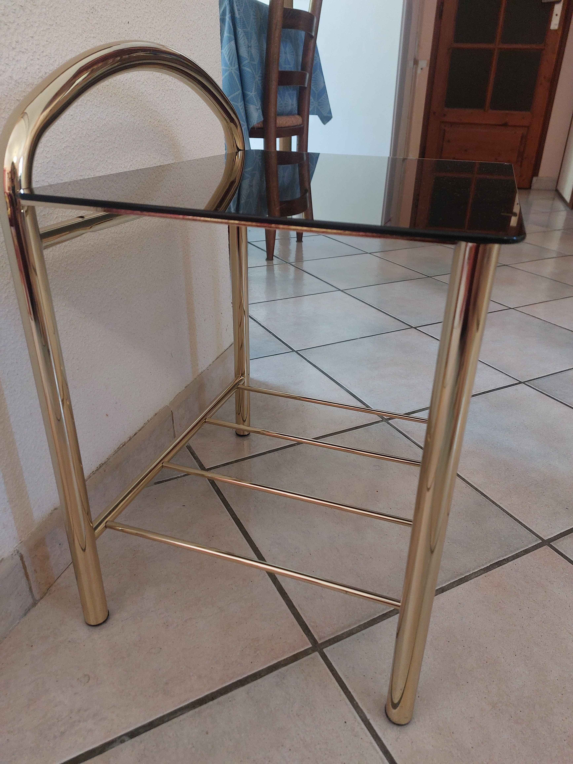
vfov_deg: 69.4
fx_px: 552
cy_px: 382
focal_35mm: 25
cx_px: 286
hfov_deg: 54.9
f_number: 1.8
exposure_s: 1/50
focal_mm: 5.23
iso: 400
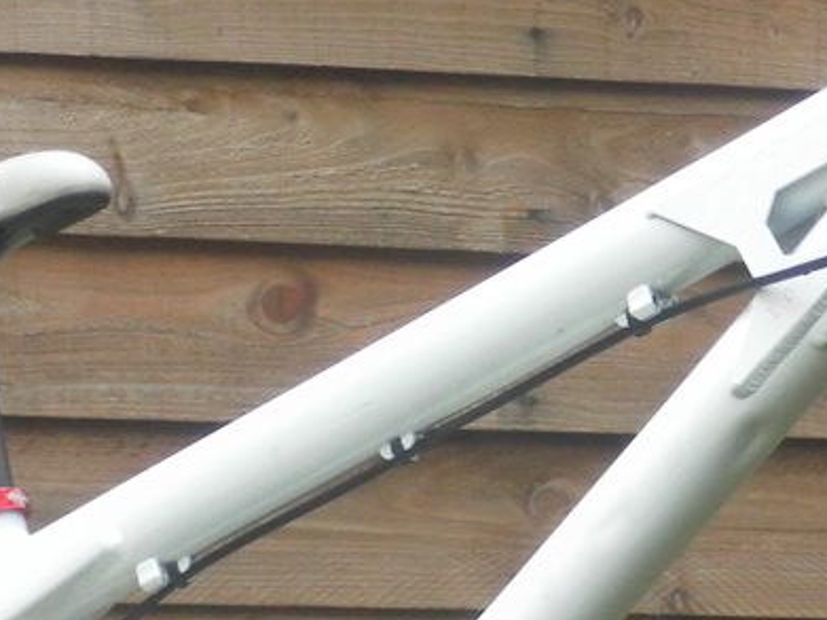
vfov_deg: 5.1
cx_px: 431
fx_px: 6878
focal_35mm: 288
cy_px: 688
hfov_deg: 6.9
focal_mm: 19.6
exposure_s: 1/100
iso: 320
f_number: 5.9
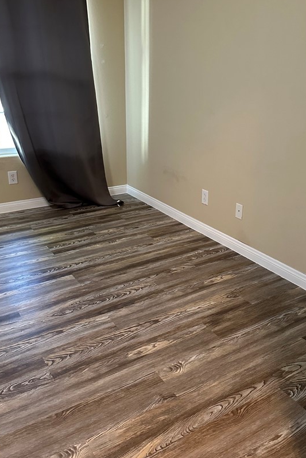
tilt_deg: -13.4
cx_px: 149
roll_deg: -1.1
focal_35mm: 32
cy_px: 206
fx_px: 408
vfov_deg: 58.6
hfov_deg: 41.1
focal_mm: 6.86
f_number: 1.78
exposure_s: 1/60
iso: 640
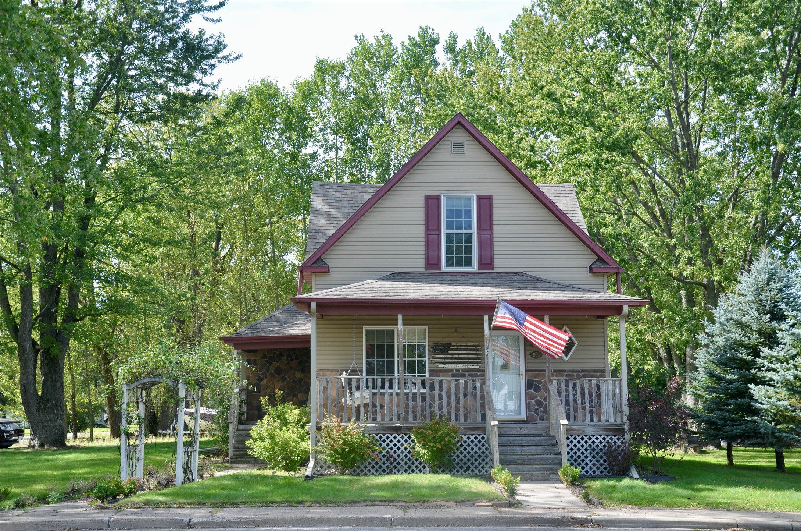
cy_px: 266
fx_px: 1066
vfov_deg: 27.9
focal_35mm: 48
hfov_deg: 41.2
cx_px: 400
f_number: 7.1
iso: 200
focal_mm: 32
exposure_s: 1/200
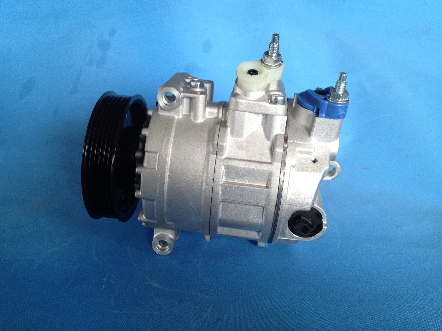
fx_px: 447
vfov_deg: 40.7
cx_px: 221
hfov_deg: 52.6
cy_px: 166
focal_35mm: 35
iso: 64
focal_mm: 4.28
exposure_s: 1/20
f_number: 2.4
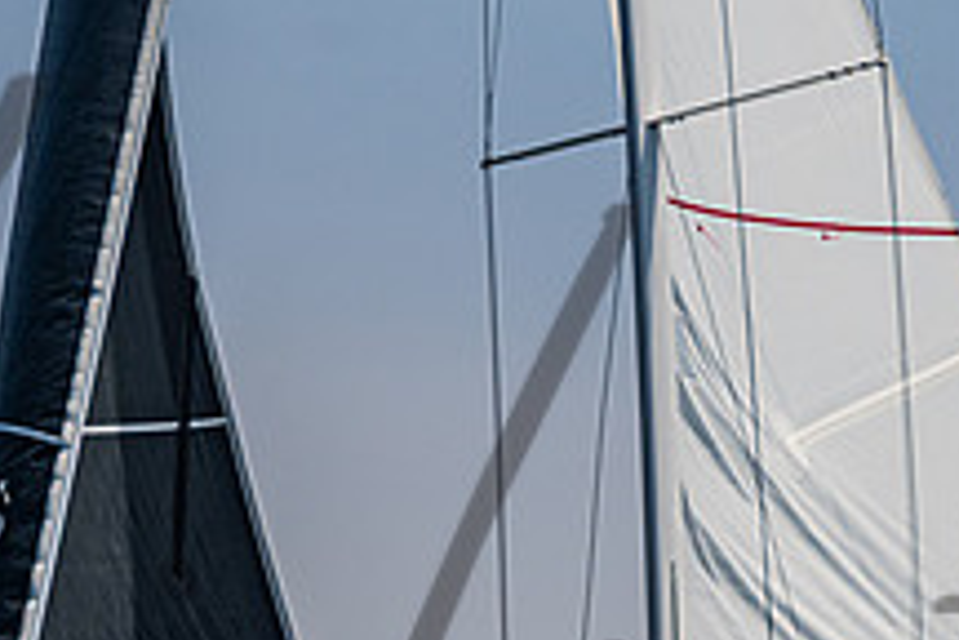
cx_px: 785
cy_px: 587
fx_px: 20510
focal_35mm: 770
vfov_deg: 1.8
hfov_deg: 2.7
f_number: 8
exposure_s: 1/3200
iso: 400
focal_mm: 240
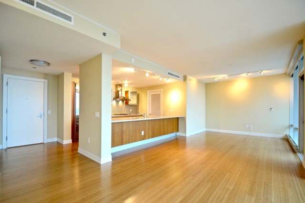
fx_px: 127
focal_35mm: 15
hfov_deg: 100.4
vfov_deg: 77.4
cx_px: 152
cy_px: 102
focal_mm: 10
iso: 1000
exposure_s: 1/60
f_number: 3.5
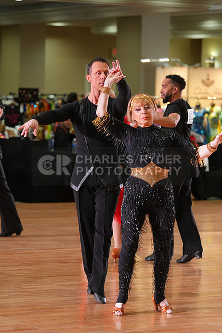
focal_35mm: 153
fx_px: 1414
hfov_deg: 9.0
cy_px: 166
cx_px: 111
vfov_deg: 13.4
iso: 1600
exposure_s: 1/200
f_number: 4
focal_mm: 153
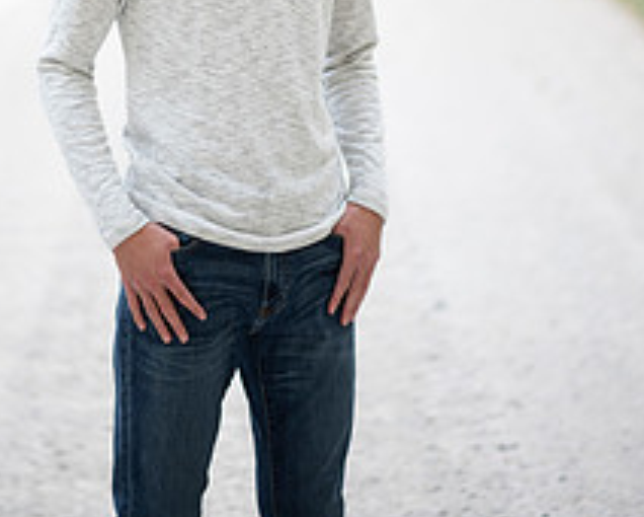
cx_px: 237
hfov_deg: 11.4
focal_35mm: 169
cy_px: -116
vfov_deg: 9.0
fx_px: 3224
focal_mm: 85
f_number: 1.8
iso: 250
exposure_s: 1/160
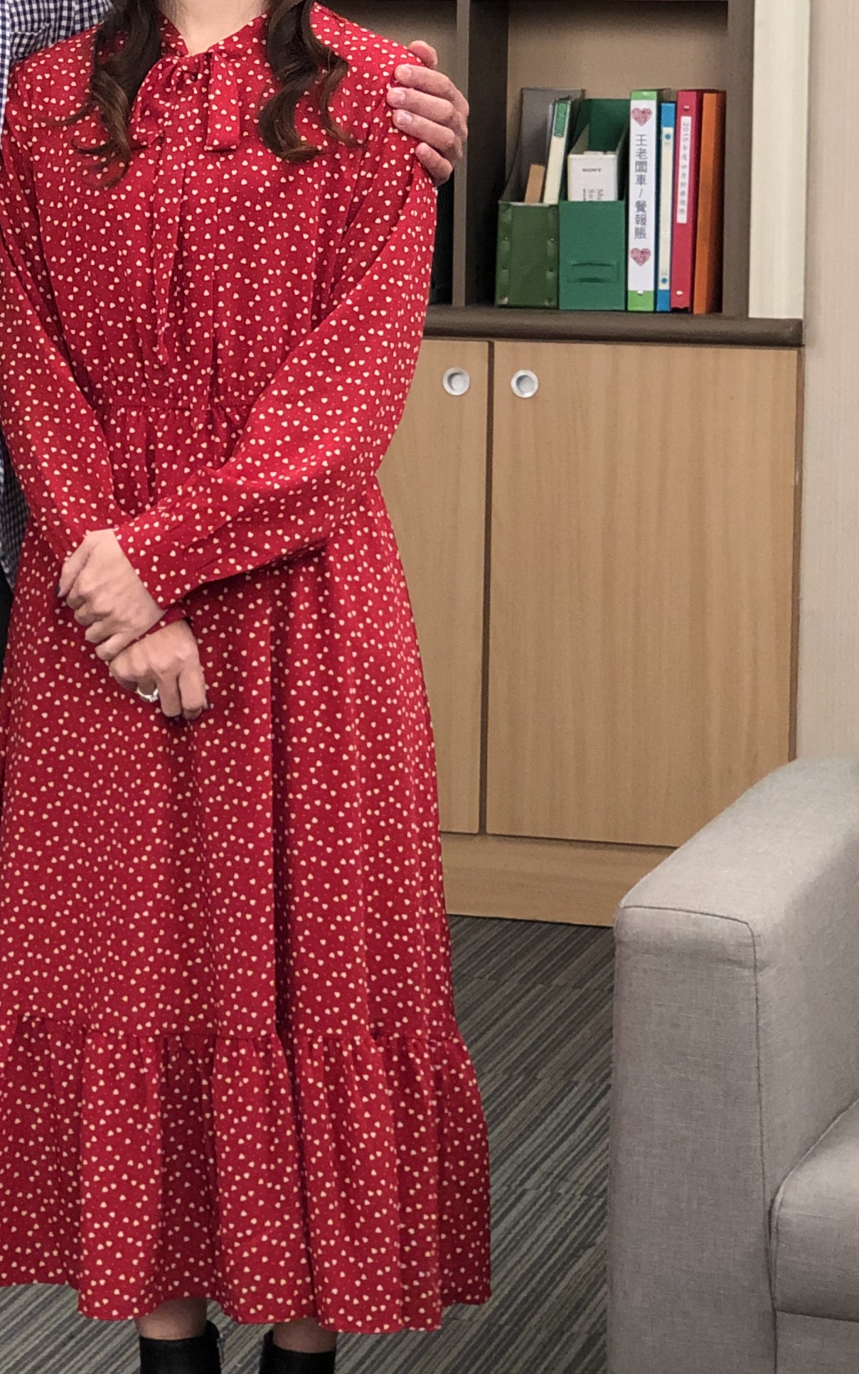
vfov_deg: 18.1
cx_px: 25
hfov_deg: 11.3
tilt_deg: -3.6
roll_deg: +0.1
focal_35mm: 115
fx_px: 4308
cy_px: 414
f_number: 2.4
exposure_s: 1/40
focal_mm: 6
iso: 100
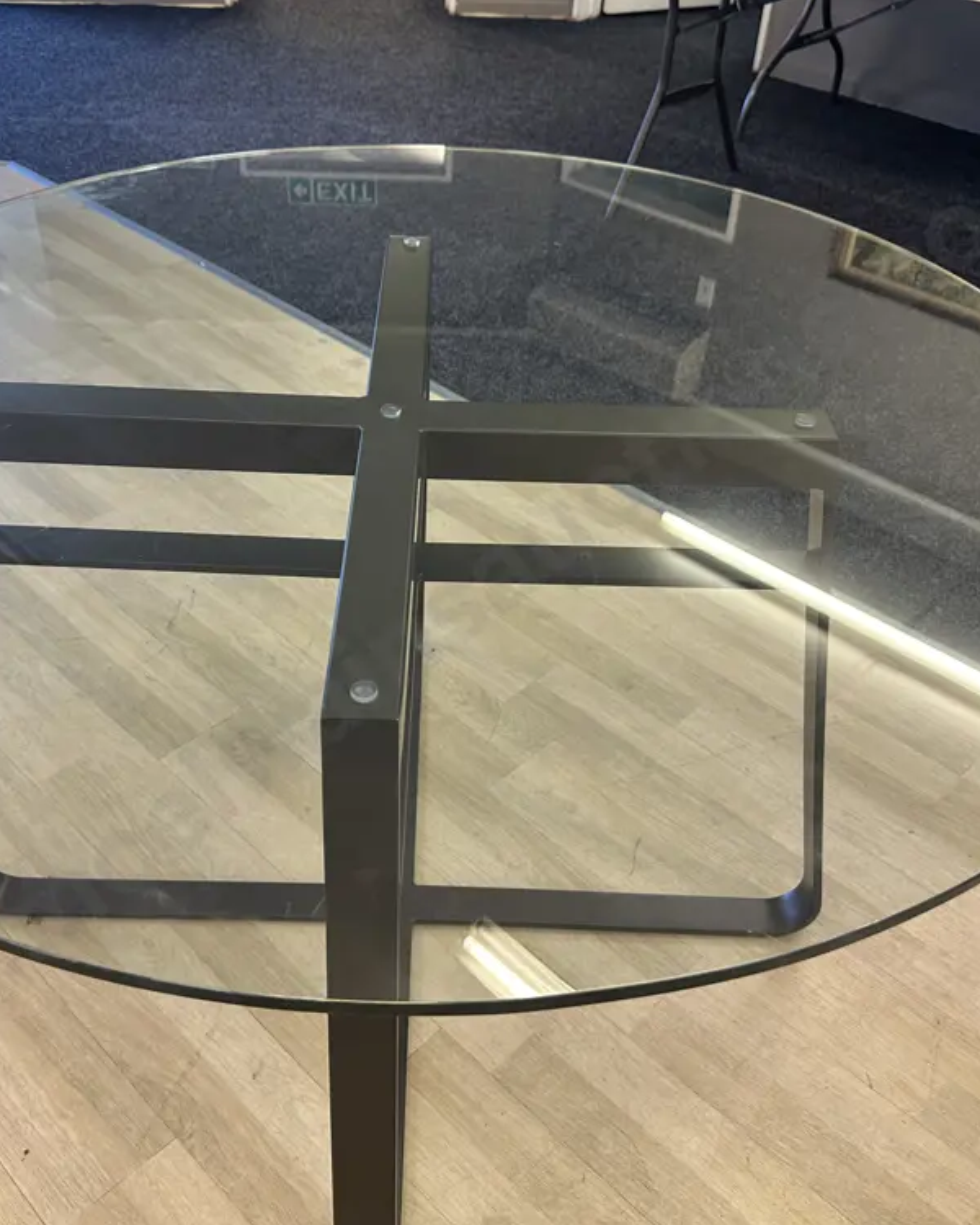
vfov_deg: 55.7
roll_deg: -1.7
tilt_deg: -38.4
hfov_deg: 45.7
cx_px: 438
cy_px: 626
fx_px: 1160
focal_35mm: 32
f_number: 1.78
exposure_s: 1/100
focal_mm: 6.86
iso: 160
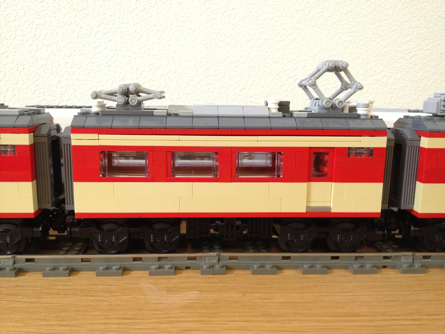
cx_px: 222
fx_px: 450
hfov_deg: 52.6
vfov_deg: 40.7
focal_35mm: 35
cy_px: 167
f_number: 2.4
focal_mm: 4.28
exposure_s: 1/20
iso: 320
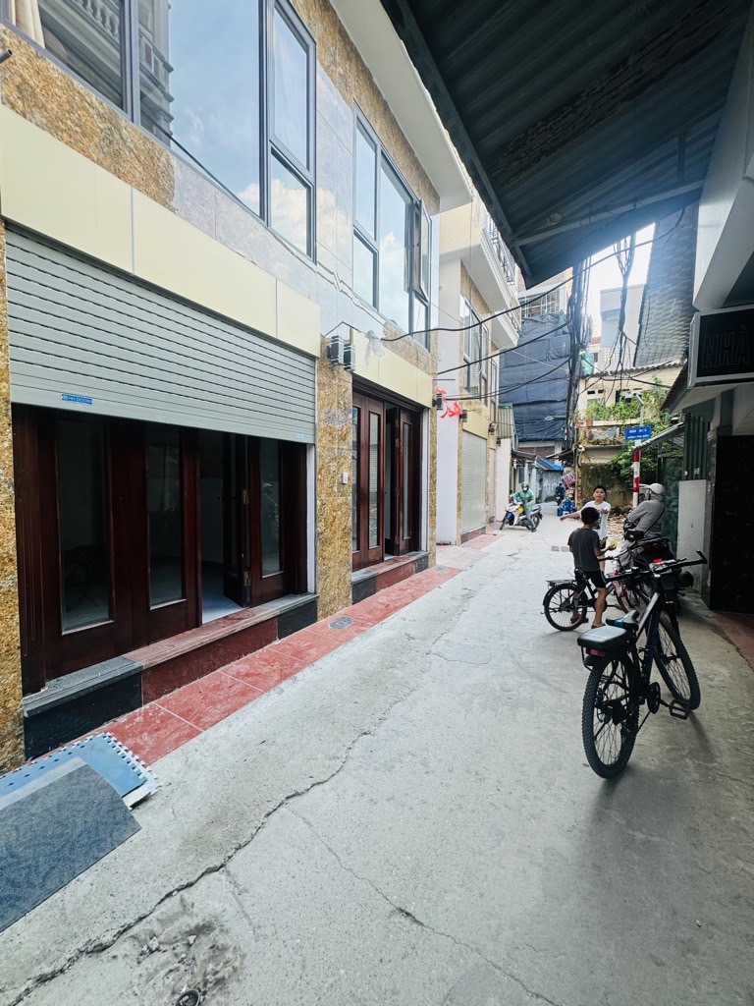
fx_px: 407
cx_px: 377
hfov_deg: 85.7
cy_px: 503
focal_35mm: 14
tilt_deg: -2.8
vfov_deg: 102.1
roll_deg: -1.2
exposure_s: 1/143
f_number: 2.2
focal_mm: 2.22
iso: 40
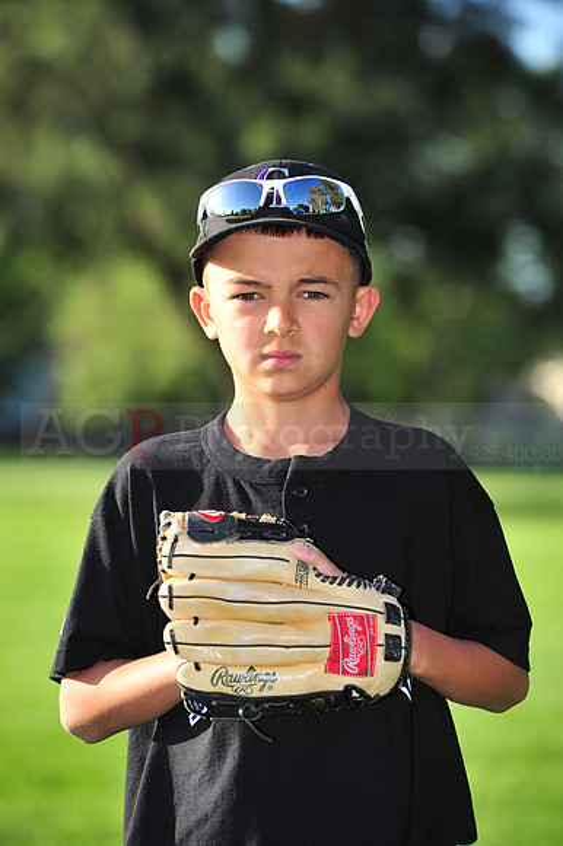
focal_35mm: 155
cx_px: 282
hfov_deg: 8.8
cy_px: 423
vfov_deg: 13.3
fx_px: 3640
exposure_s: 1/640
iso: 200
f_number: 5
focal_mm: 155
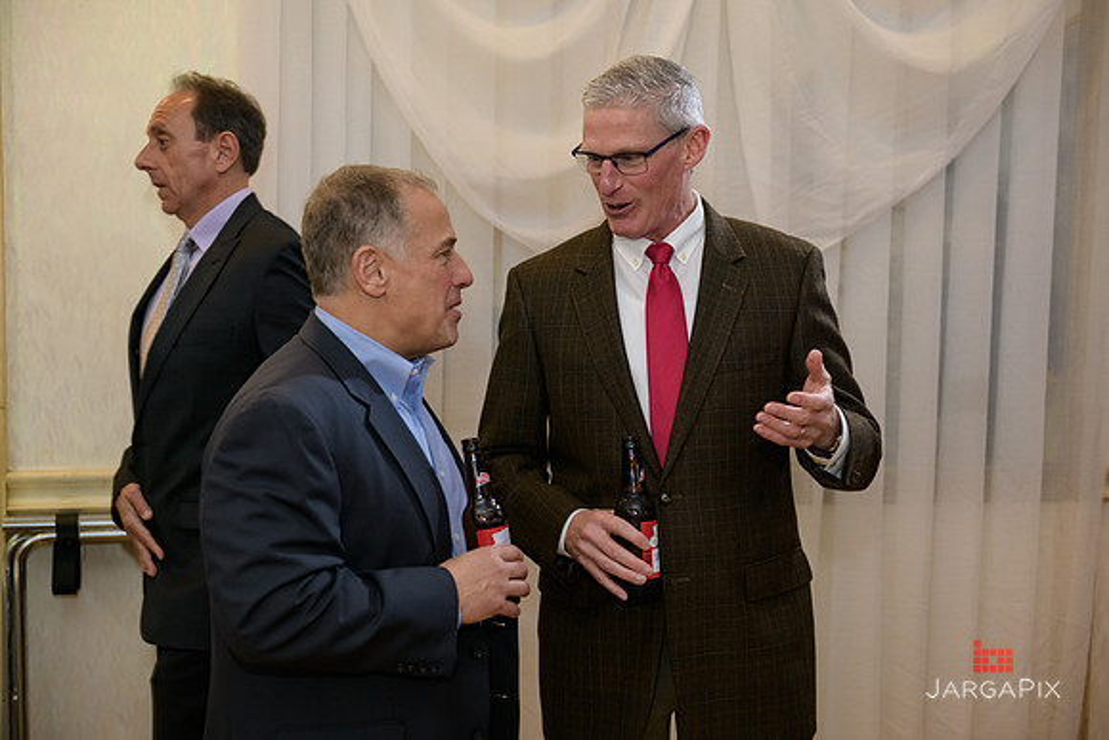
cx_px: 554
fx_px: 1541
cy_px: 370
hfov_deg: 39.6
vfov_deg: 27.0
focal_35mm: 50
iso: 1000
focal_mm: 50
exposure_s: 1/125
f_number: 3.2
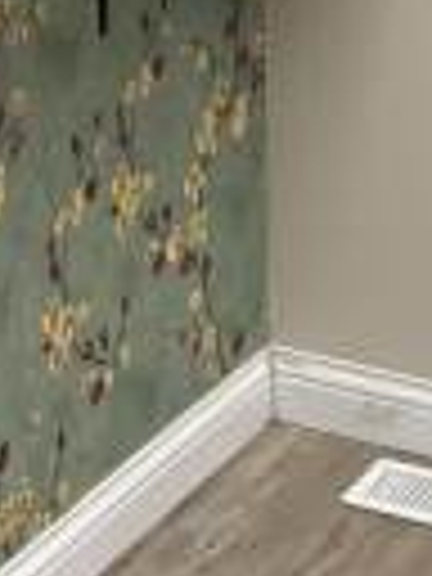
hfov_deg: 10.9
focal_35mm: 135
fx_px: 2246
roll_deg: +1.7
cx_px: 14
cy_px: -326
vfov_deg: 13.6
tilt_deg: -7.5
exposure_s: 1/60
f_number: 1.6
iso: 160
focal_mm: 5.96
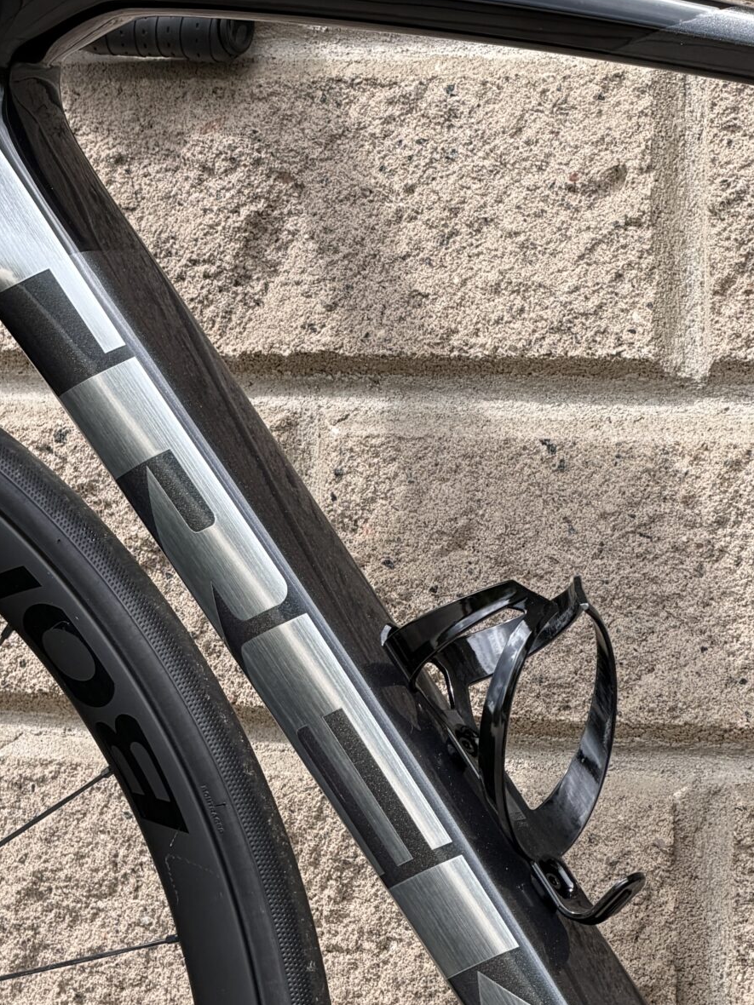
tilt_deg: -4.5
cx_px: 407
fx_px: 6302
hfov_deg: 6.8
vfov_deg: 9.1
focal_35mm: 217
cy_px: 687
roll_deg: +1.2
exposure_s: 1/359
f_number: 2.8
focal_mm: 16.89
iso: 50
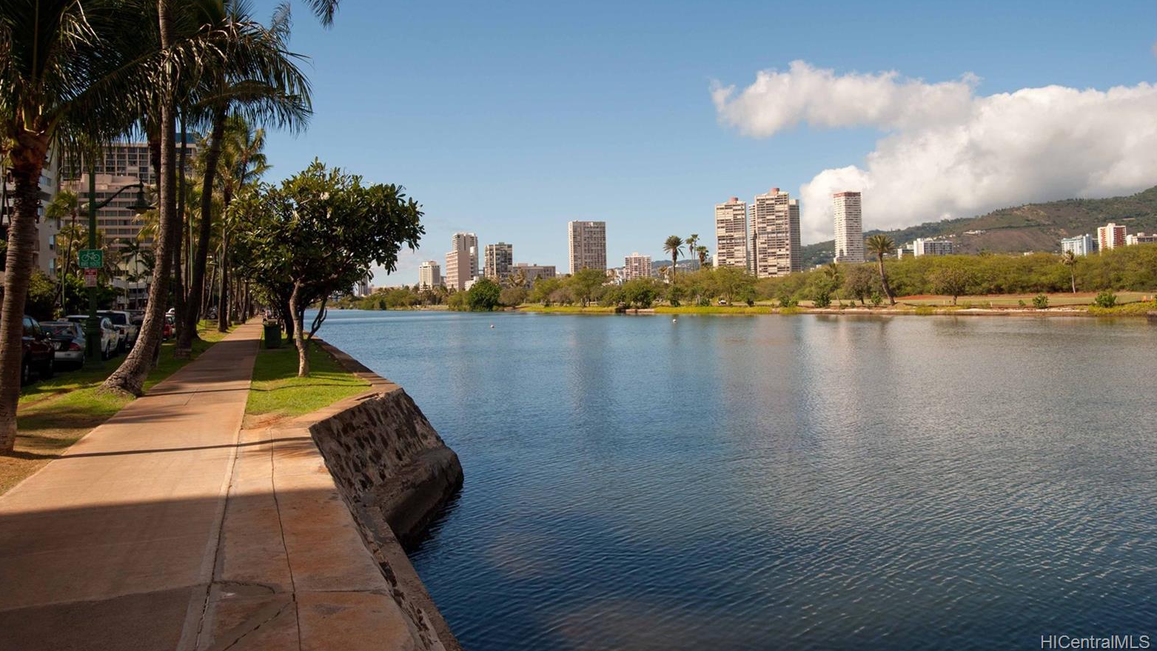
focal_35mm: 30
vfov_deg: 38.8
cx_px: 567
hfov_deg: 64.3
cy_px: 262
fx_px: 920
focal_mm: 28
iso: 640
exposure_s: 1/1250
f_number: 9
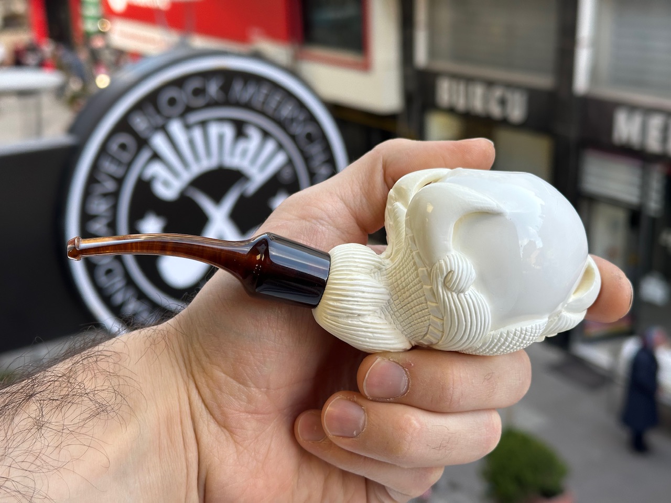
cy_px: 252
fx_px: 930
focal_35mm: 48
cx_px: 336
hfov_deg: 39.7
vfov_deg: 30.3
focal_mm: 6.86
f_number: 1.78
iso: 64
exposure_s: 1/251
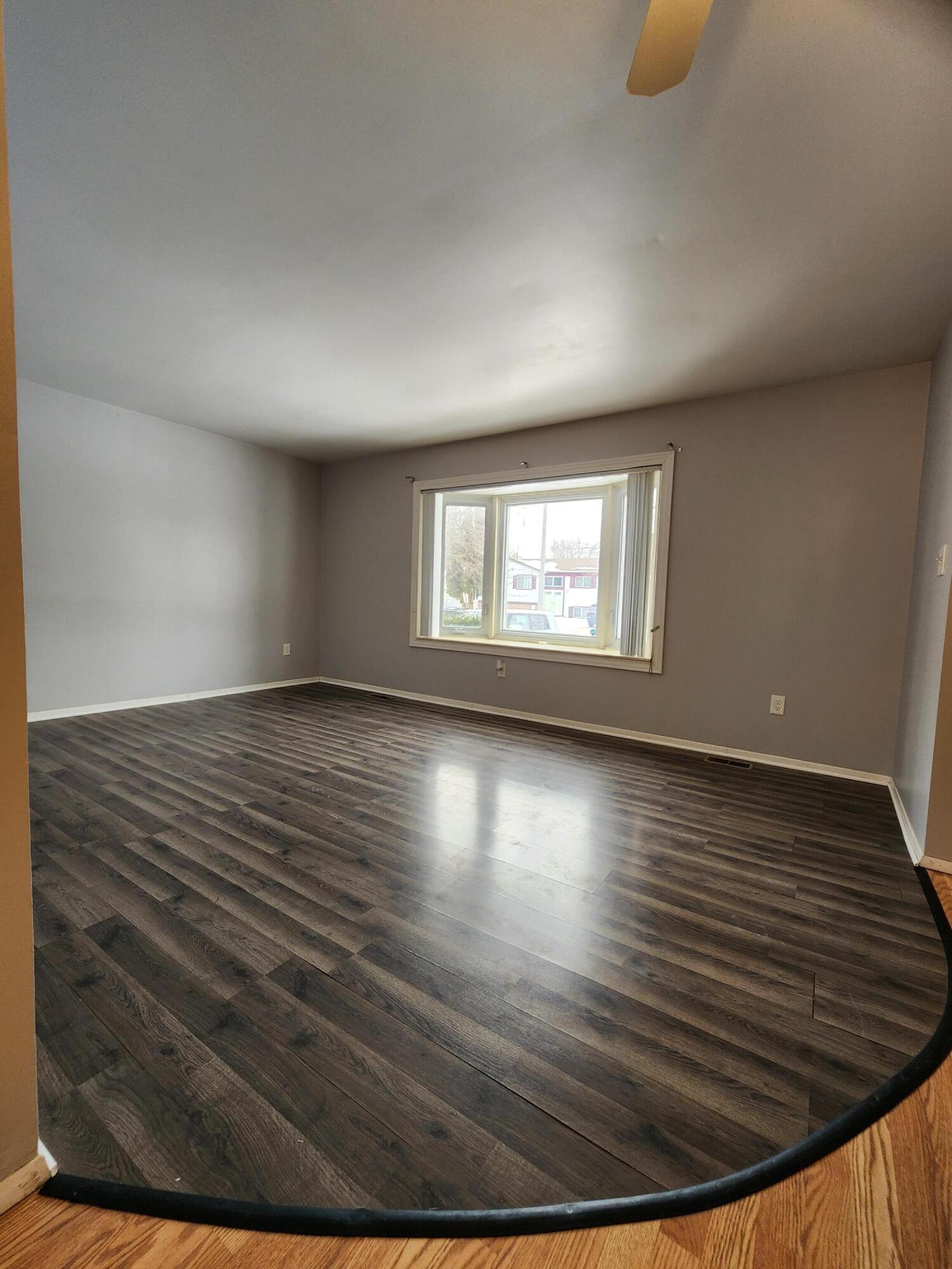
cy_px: 634
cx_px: 476
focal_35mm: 13
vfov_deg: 106.2
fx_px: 477
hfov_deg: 89.9
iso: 125
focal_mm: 2.2
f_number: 2.2
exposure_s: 1/60
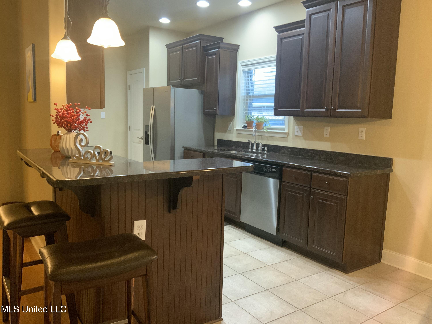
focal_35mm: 29
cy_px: 162
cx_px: 216
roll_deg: -2.5
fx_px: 362
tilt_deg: -6.6
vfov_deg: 48.2
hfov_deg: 61.7
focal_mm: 3
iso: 200
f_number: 1.8
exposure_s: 1/40
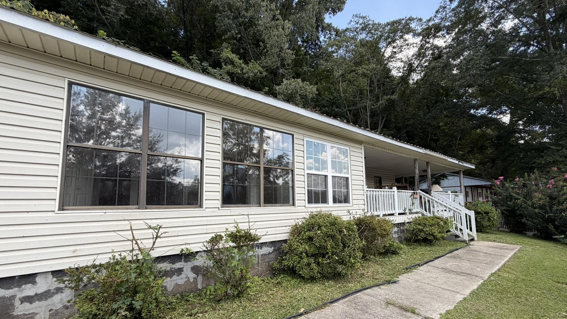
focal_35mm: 16
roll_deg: +2.2
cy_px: 182
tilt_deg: +6.9
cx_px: 294
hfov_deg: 99.3
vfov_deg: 66.8
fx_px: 241
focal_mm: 2.22
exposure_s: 1/502
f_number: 2.2
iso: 64
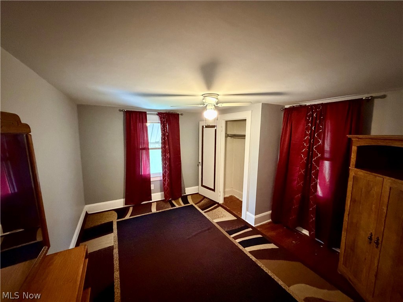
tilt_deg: -6.7
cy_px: 151
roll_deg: -0.9
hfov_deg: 102.1
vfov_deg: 85.7
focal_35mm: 14
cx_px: 202
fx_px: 163
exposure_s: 1/40
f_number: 2.2
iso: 1250
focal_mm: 2.22
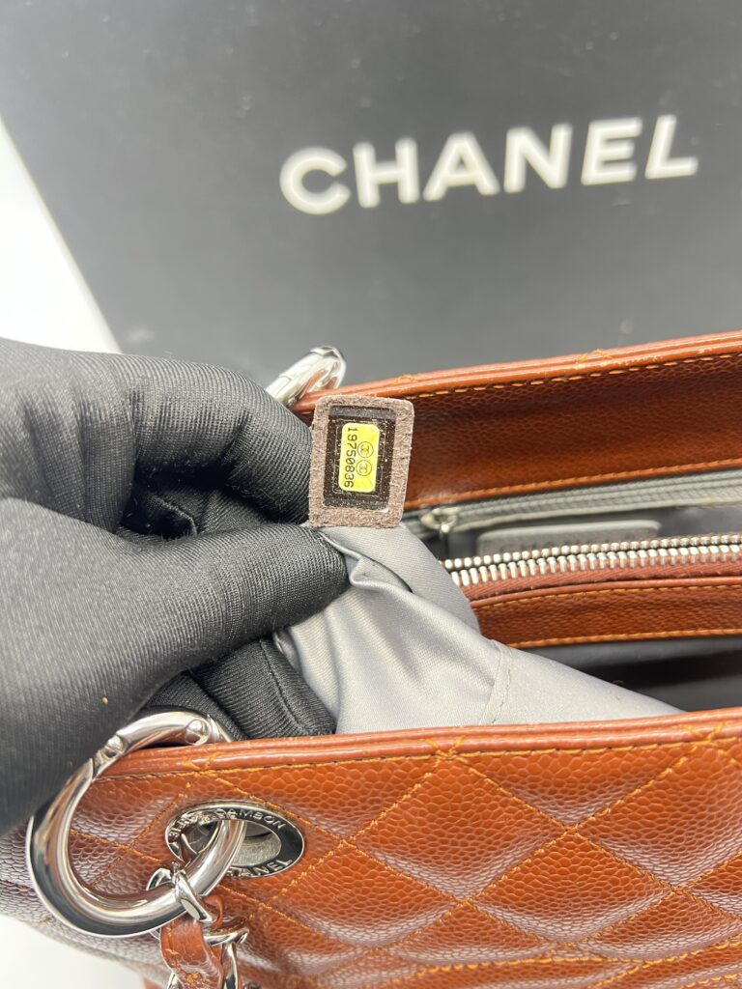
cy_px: 494
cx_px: 371
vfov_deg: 67.3
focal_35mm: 26
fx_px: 743
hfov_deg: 53.1
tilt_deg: -51.0
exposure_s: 1/50
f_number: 1.5
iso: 160
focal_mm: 5.7
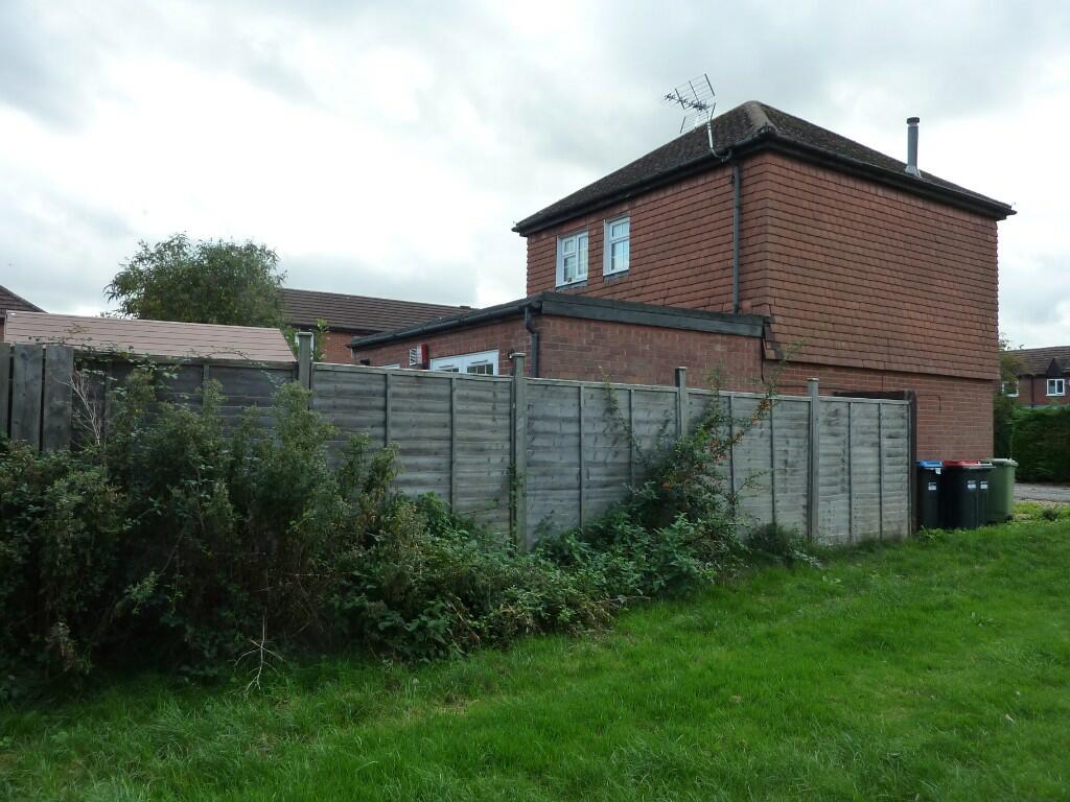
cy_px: 401
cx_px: 535
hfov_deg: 69.4
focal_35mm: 25
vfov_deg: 54.9
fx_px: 773
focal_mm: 4.1
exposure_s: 1/200
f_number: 4
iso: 125
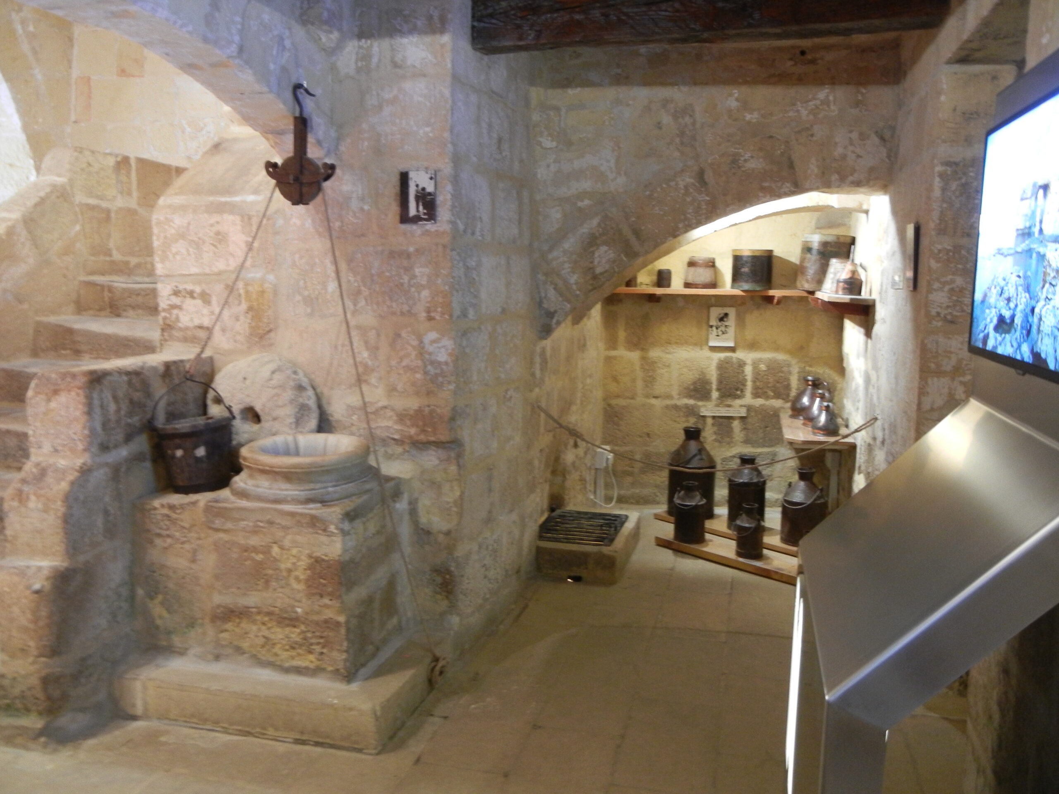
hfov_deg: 60.0
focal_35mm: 30
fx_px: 918
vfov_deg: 46.8
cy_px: 397
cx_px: 530
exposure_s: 1/1.5
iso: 400
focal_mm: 5.4
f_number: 3.5
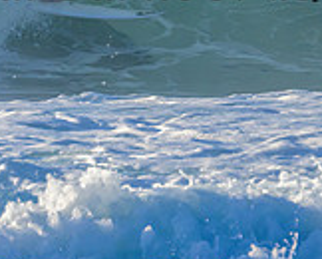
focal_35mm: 2190
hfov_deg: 0.9
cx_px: 53
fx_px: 20896
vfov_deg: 0.7
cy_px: -60
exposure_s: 1/1600
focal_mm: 560
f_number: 11
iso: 800
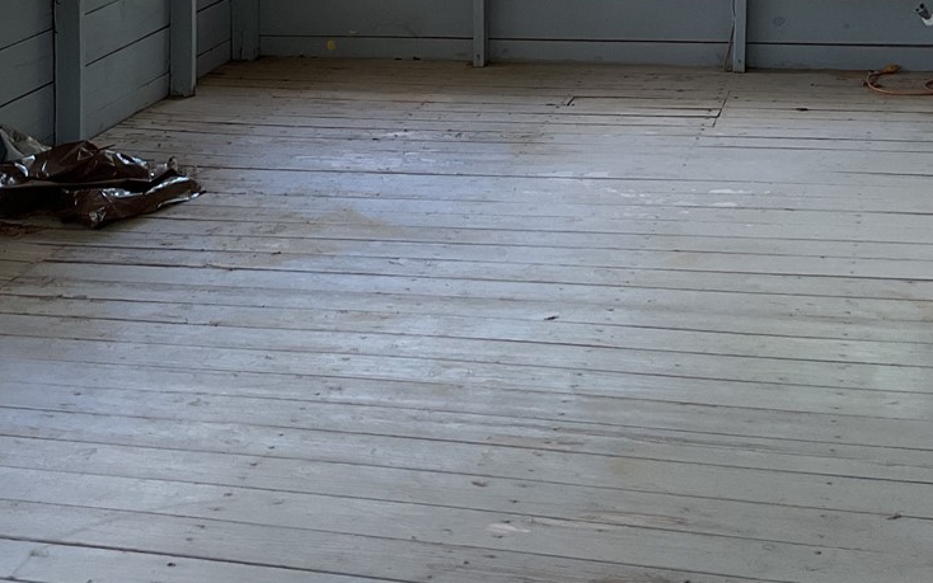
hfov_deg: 30.5
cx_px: 351
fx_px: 1704
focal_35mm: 67
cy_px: -1
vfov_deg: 18.9
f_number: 1.8
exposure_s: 1/120
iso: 40
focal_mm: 3
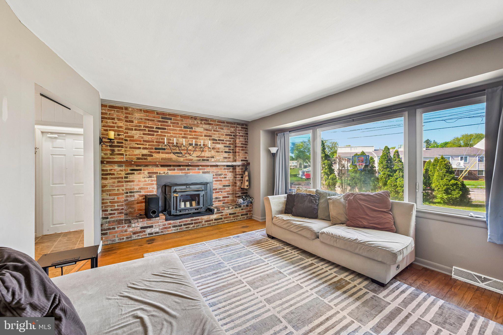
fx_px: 196
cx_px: 252
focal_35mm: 14
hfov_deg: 104.3
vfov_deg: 81.2
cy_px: 168
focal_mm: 14
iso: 400
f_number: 8
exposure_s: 1/8
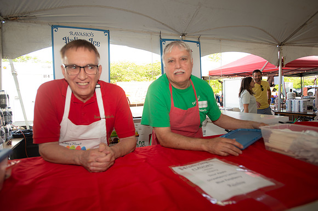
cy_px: 106
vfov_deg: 57.2
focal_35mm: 22
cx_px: 159
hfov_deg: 78.6
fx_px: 194
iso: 250
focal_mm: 22
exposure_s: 1/160
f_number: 3.2
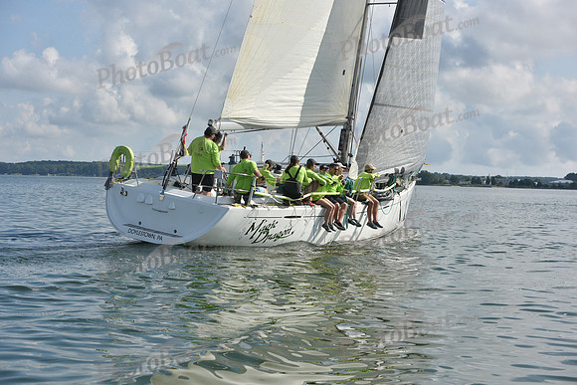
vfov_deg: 19.5
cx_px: 288
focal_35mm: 70
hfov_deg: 28.8
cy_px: 192
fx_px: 1122
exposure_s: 1/2000
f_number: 7.1
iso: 320
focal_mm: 70
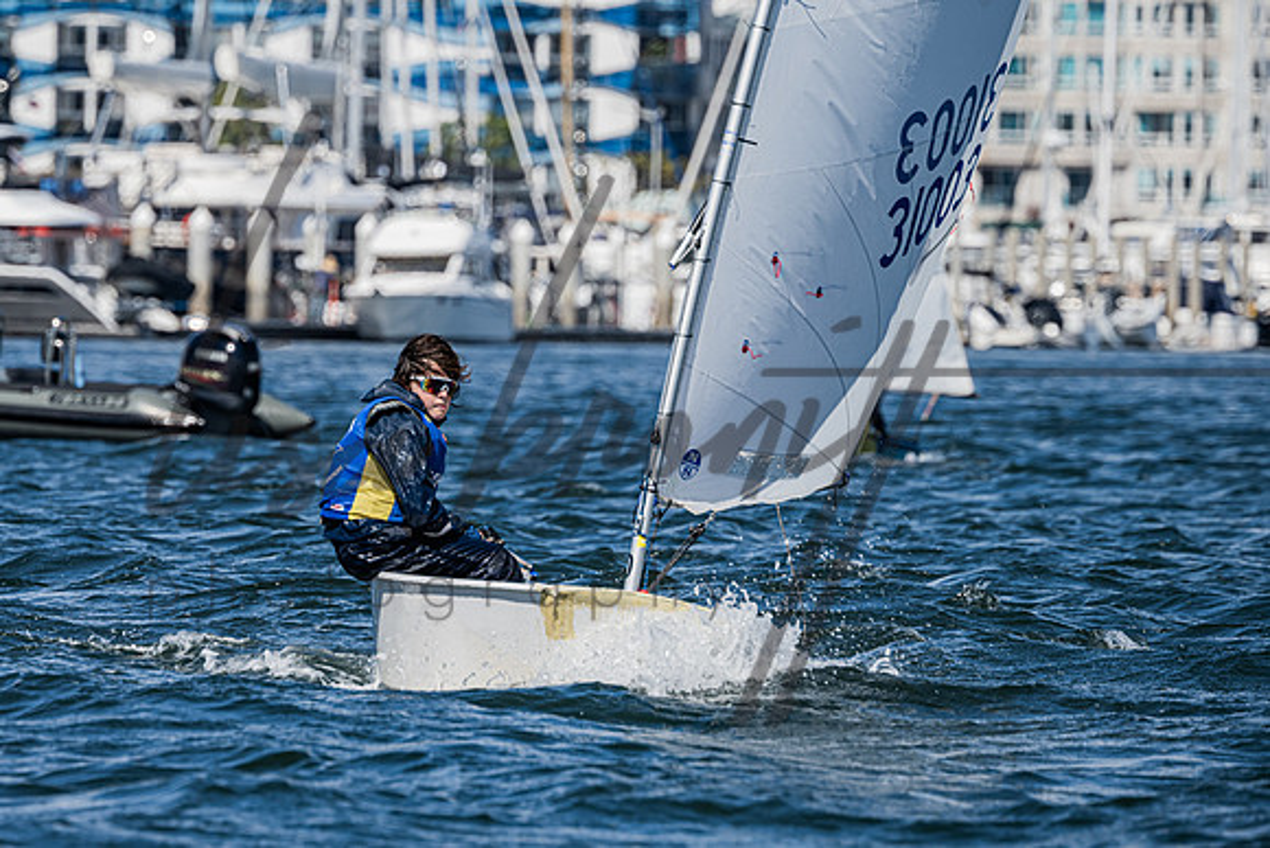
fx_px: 17179
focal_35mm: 487
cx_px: 541
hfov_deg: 4.2
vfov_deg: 2.8
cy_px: 451
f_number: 8
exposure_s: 1/1000
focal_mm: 400
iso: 320
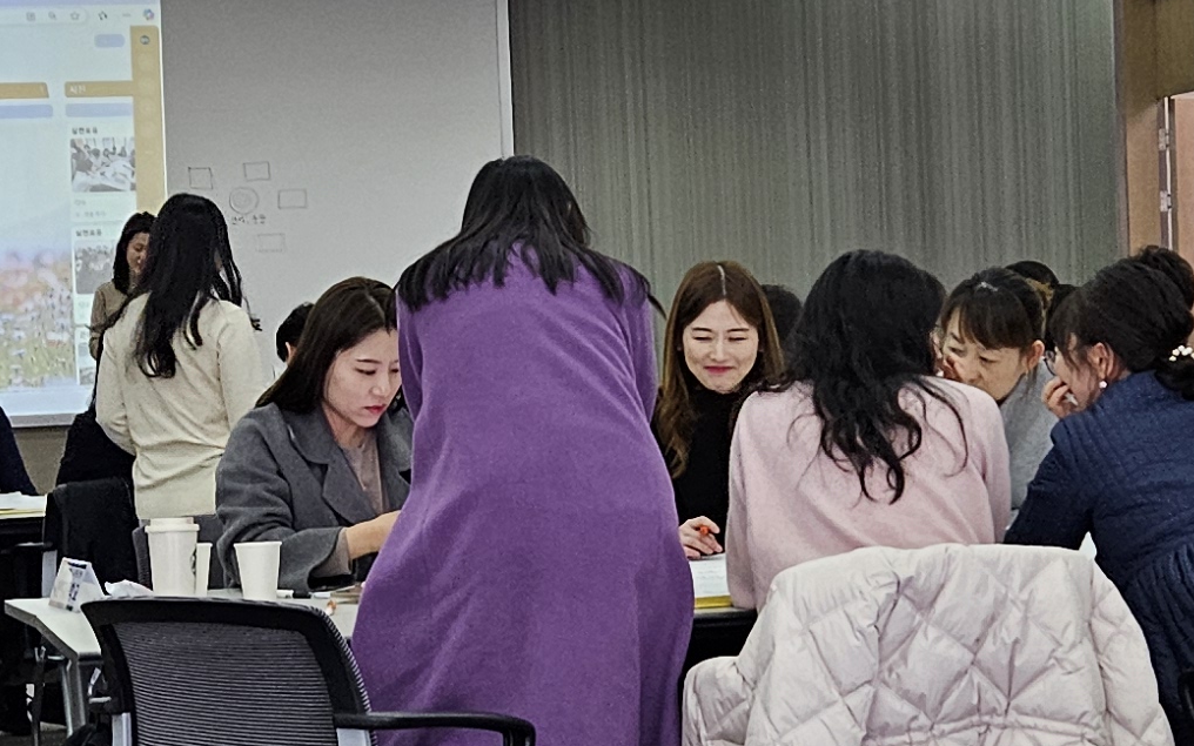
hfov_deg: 21.6
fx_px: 3124
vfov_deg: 13.6
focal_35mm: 96
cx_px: 394
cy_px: 512
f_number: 1.8
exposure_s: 1/170
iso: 200
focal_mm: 5.4
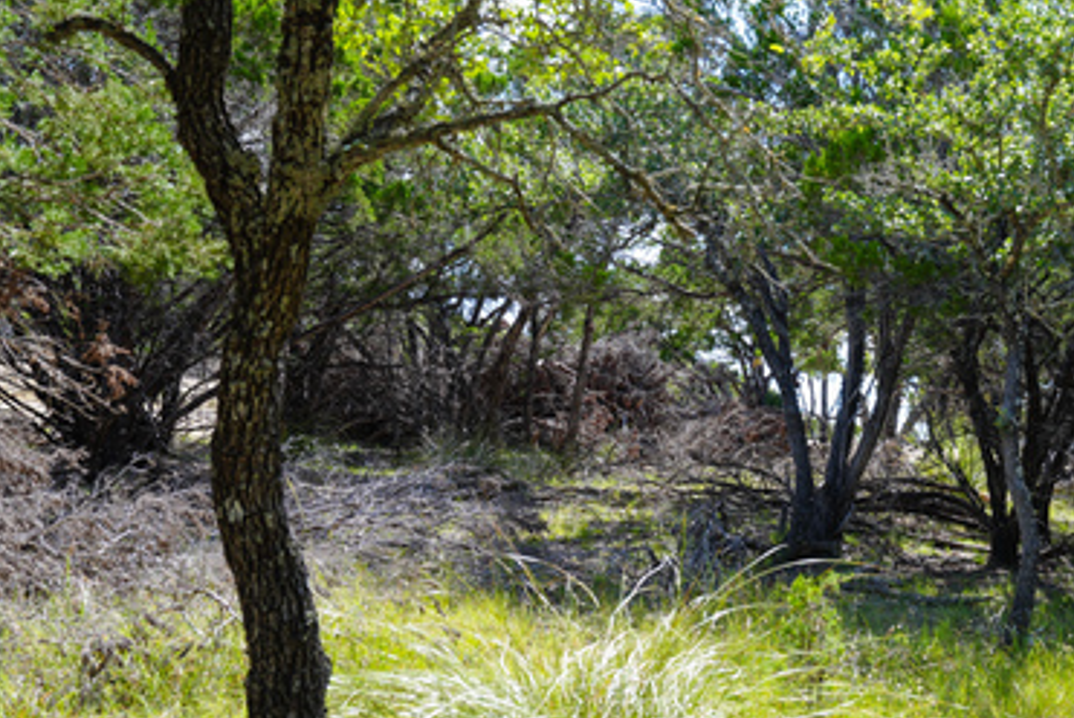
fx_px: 2060
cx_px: 921
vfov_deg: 19.8
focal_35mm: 69
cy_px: 413
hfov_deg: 28.3
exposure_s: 1/100
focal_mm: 40
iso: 100
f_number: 6.3
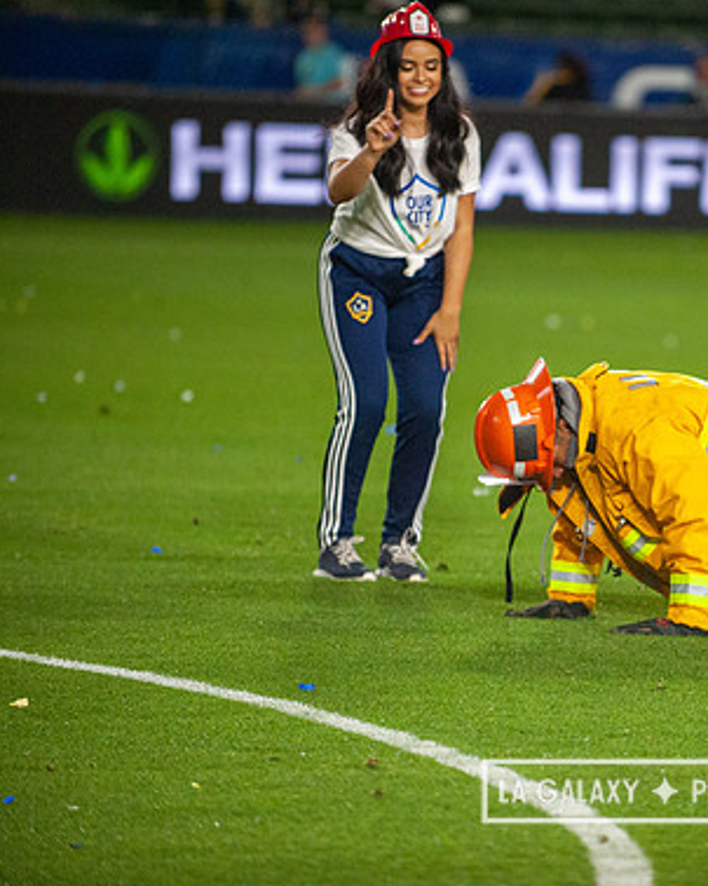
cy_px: 438
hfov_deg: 5.4
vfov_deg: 6.7
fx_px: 7550
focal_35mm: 288
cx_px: 647
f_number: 2.8
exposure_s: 1/2500
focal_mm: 200
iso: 3200
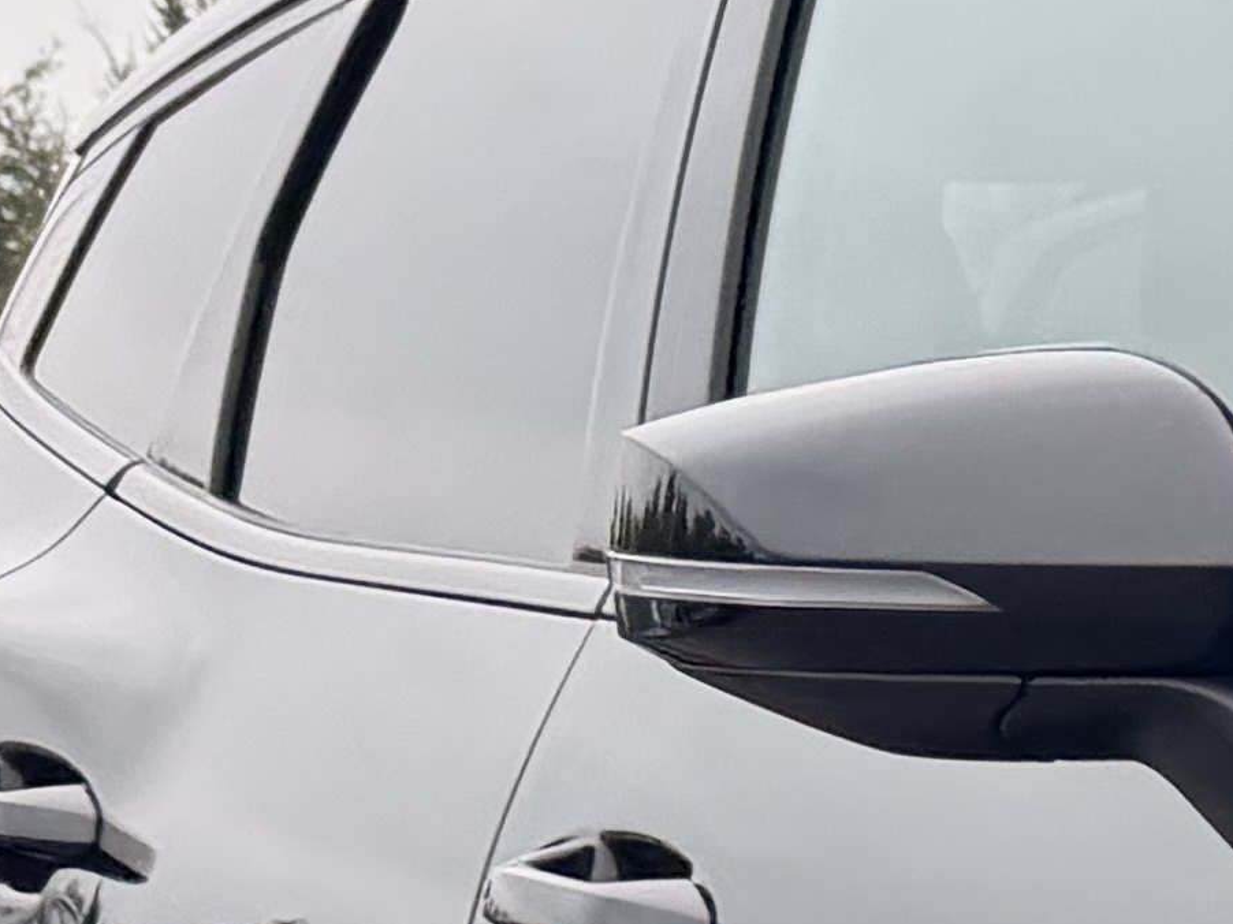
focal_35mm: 152
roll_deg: +2.7
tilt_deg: -17.6
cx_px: 3635
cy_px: 1948
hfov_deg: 10.0
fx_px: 5413
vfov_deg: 9.1
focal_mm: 6.76
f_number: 1.78
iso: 100
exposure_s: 1/1156
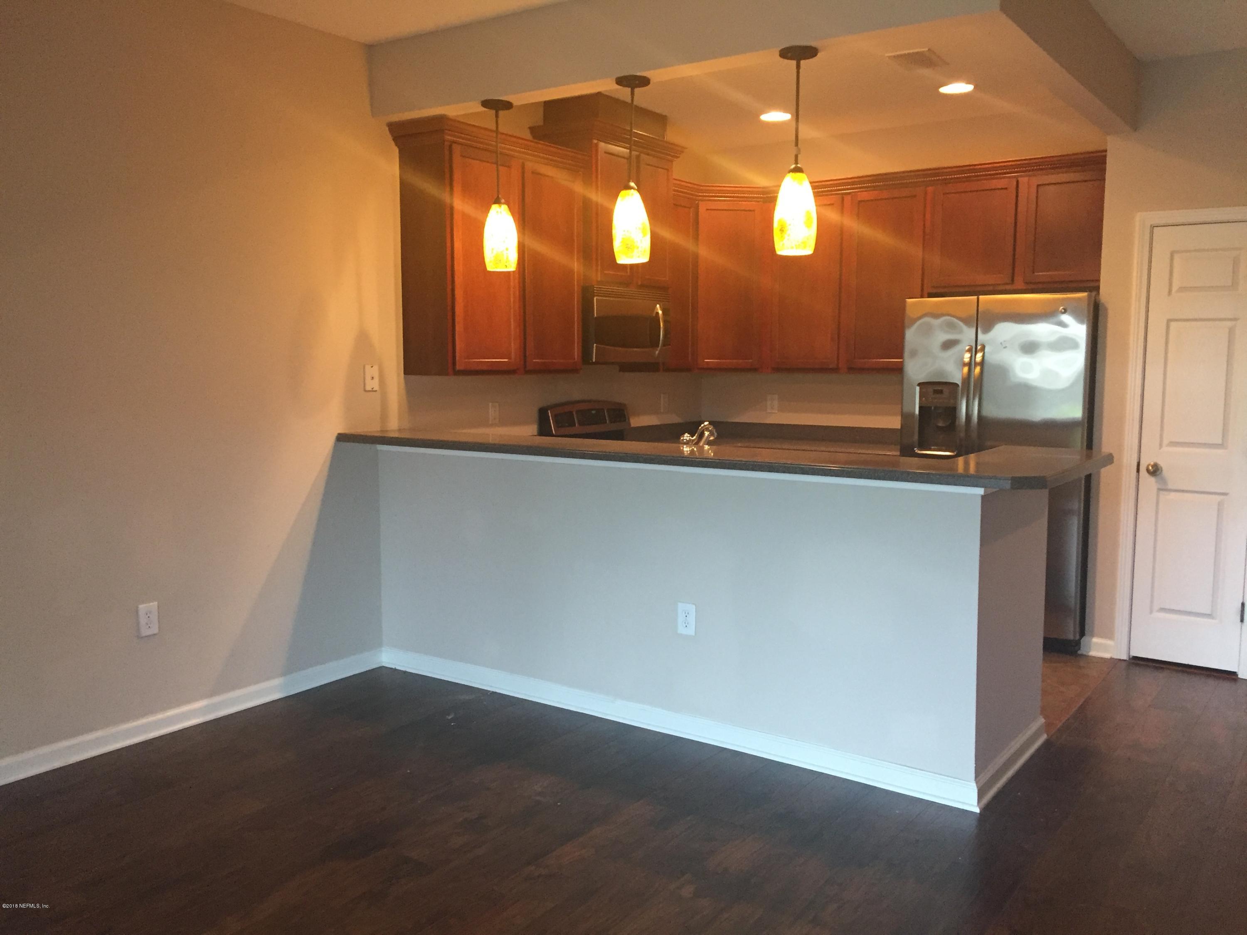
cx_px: 624
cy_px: 468
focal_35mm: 29
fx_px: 1045
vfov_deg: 48.2
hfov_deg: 61.7
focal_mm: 4.15
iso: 160
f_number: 2.2
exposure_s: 1/30
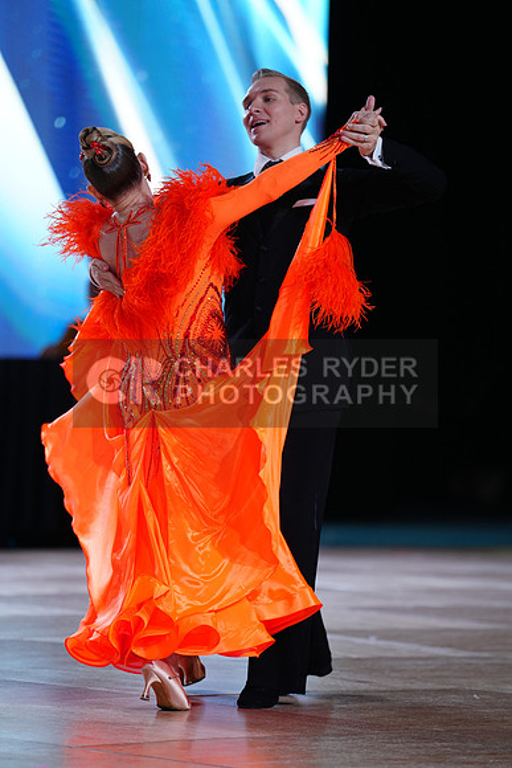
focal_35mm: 200
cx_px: 256
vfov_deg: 10.3
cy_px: 384
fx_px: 4264
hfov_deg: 6.9
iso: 640
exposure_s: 1/500
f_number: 2.8
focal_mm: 200
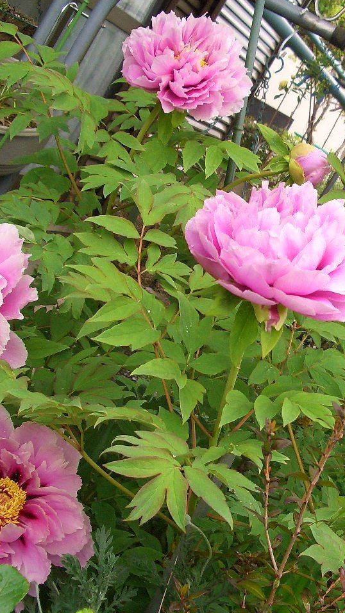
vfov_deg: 40.6
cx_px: 246
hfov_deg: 23.3
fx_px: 830
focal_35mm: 51
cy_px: 306
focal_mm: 5.8
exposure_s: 1/80
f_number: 2.6
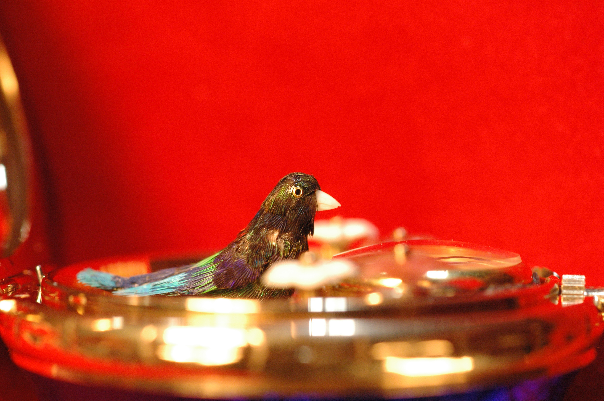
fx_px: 1509
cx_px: 302
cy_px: 200
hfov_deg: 22.6
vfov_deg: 15.2
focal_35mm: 90
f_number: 8
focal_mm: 60
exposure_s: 1/20
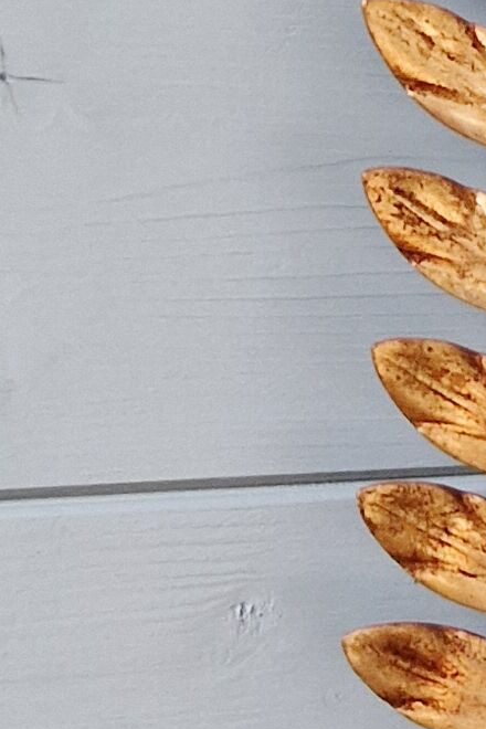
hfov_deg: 8.2
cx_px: 1409
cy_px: 282
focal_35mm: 145
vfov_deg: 14.1
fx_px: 2936
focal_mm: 5.4
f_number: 1.8
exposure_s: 1/100
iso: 250
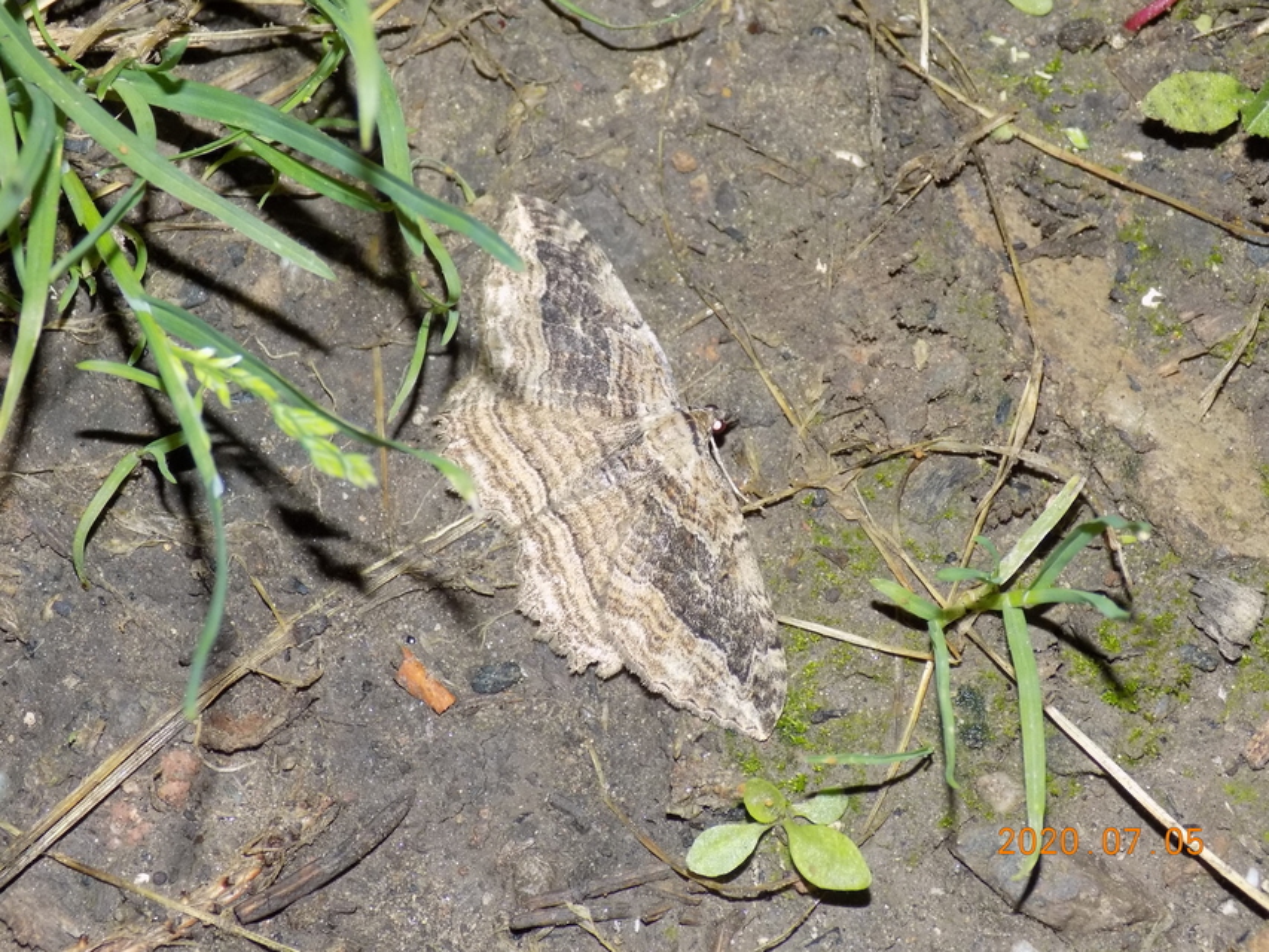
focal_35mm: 118
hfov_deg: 16.7
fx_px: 4326
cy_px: 476
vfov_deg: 12.6
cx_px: 634
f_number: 4.8
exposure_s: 1/30
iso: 200
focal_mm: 20.9
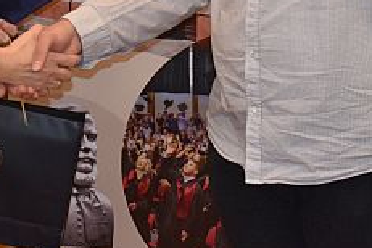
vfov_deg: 11.1
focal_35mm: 120
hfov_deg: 17.0
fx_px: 1244
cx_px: 122
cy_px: -85
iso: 900
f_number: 4.2
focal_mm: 29
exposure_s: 1/125
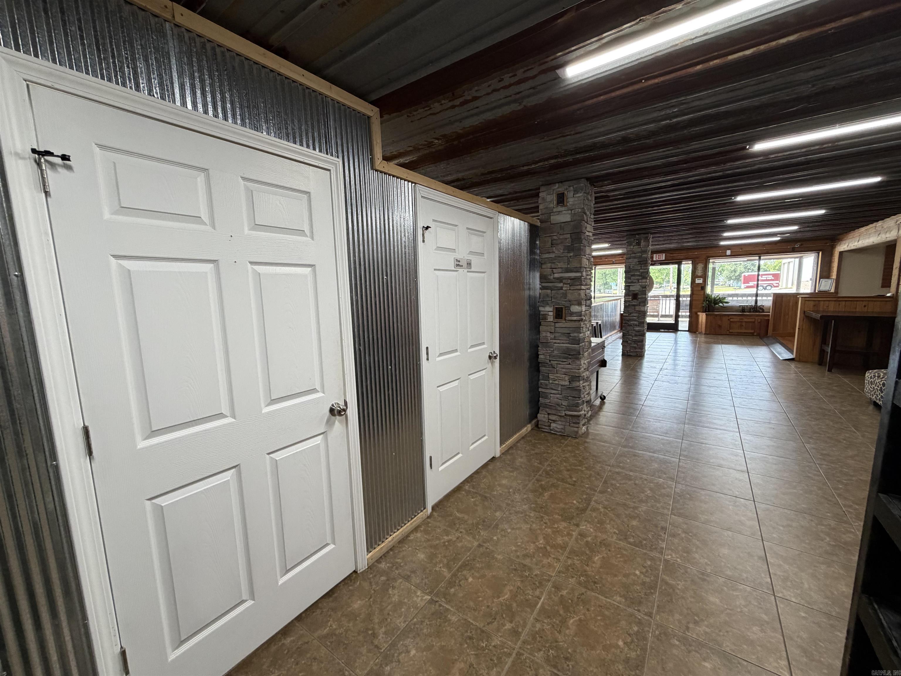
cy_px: 338
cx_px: 450
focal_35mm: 14
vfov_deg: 85.7
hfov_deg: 102.1
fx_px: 364
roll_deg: +1.8
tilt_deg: -6.4
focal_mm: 2.22
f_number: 2.2
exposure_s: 1/120
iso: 250
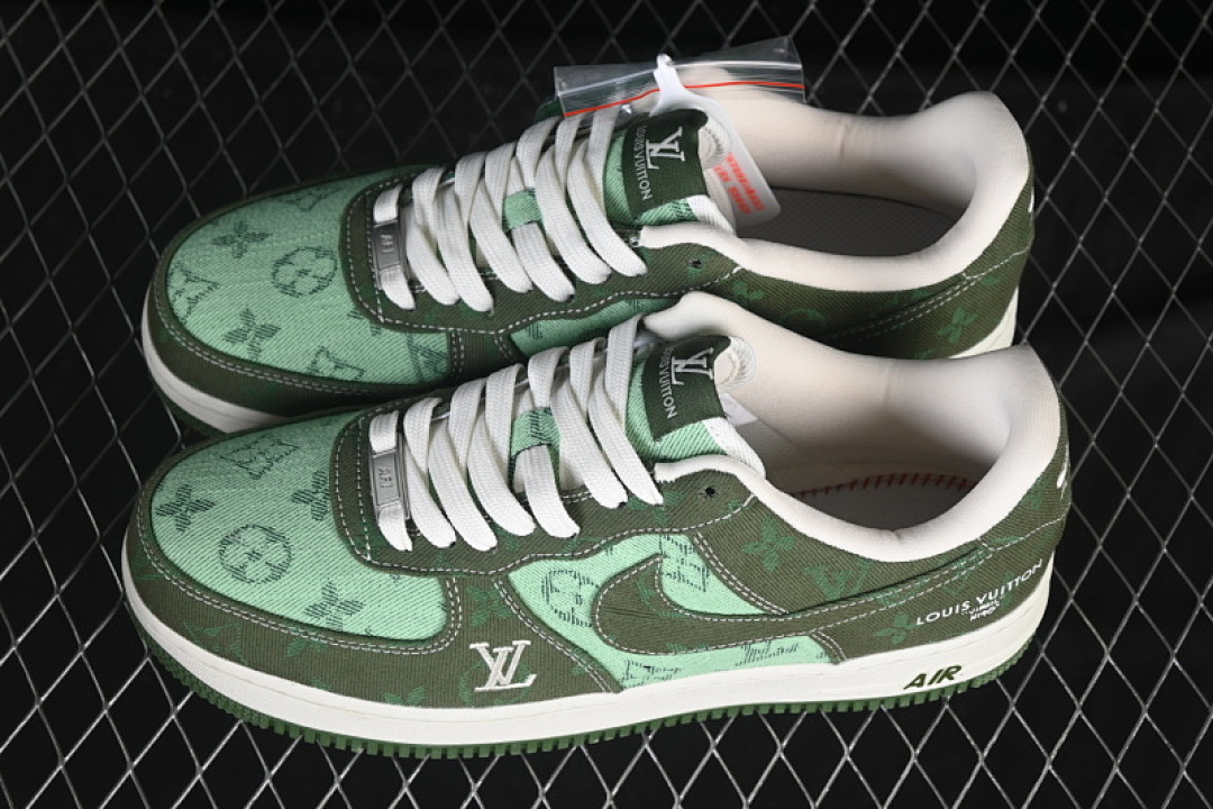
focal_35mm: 75
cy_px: 404
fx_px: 2527
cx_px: 606
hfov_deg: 27.0
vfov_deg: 18.2
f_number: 7.1
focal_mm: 50
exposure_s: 1/80
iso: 160
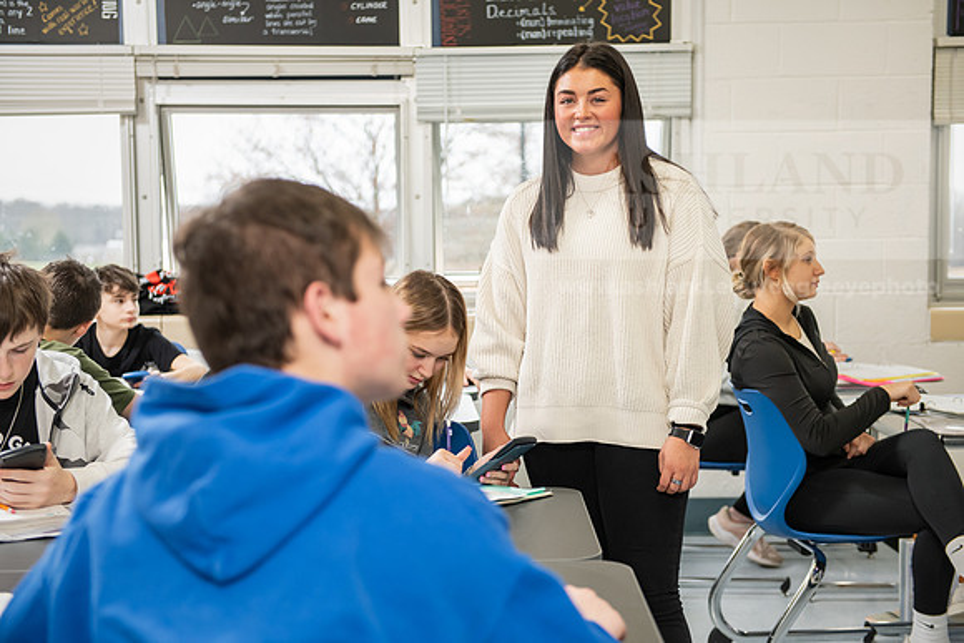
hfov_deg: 35.6
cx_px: 482
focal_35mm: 56
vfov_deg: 24.2
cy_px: 322
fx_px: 1500
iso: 1000
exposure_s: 1/200
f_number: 3.2
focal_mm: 56
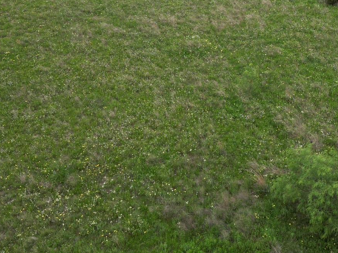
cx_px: 247
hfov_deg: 34.3
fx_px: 537
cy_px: 36
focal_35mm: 55
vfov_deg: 25.9
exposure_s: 1/1600
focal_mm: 6.72
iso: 140
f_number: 1.7
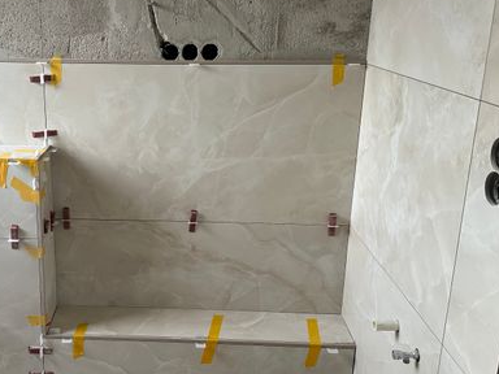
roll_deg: -0.3
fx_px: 577
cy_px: 168
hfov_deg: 45.8
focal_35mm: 40
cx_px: 149
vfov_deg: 35.9
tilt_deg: -14.6
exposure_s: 1/121
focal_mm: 6.86
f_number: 1.78
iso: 125
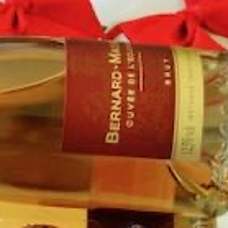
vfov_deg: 8.5
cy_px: 230
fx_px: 1527
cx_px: -54
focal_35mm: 205
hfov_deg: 8.4
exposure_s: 1/60
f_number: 5.6
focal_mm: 35
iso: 1600
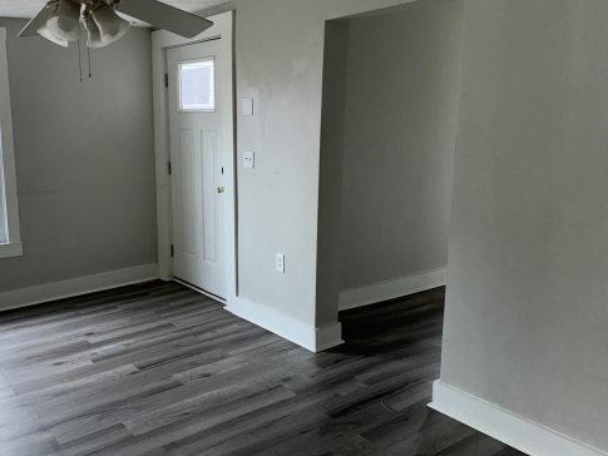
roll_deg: +0.7
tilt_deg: -8.0
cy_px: 215
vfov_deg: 42.9
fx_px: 580
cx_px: 216
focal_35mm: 33
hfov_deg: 54.5
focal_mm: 6.76
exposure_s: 1/59
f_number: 1.78
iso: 50
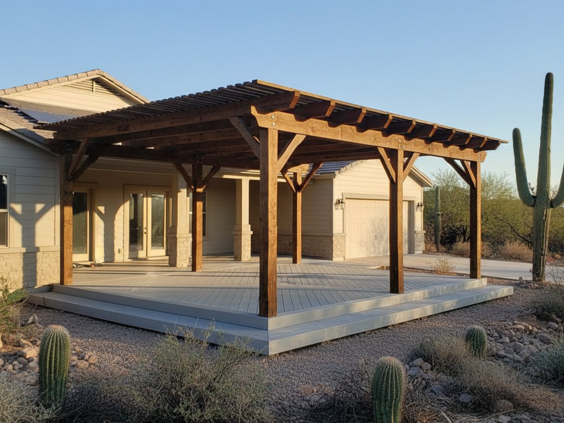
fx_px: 391
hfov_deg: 71.6
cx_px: 282
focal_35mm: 24
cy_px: 212
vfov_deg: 56.8
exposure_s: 1/1852
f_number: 1.68
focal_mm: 6.8
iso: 740
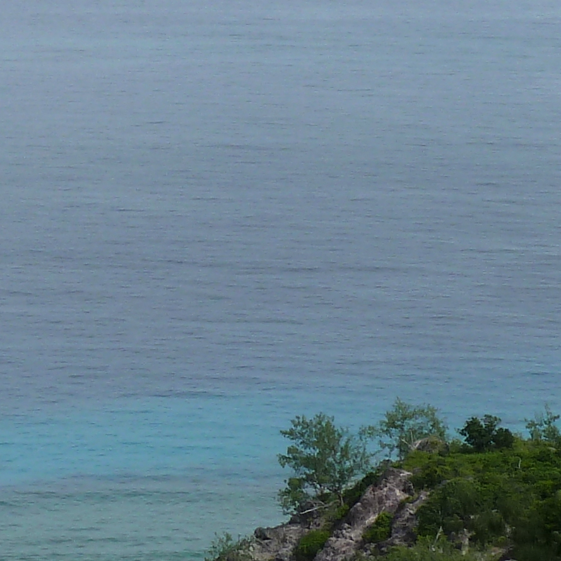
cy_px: 190
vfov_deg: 10.5
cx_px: -71
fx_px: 3062
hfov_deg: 10.3
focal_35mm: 167
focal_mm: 6.9
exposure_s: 1/500
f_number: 4.5
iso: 80
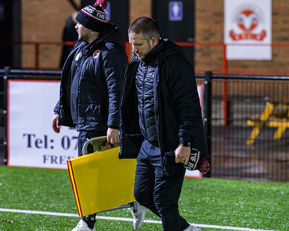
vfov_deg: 10.0
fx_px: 1315
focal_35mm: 154
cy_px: 116
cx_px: 130
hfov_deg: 12.5
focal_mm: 135
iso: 4000
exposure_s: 1/250
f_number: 2.8
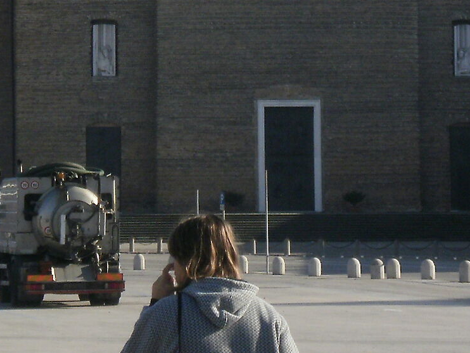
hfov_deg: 9.6
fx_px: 2811
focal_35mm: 207
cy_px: -108
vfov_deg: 7.1
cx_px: 168
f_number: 4.4
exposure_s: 1/800
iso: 100
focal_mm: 11.3
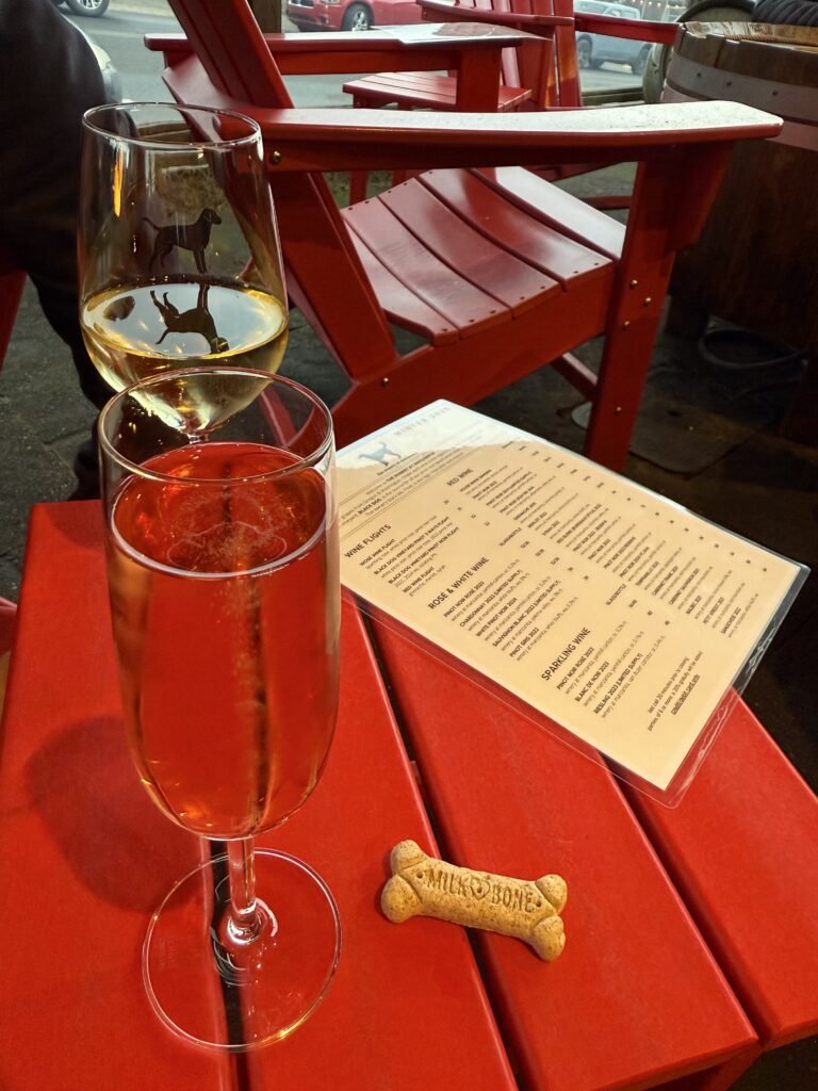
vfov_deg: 71.6
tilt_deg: -37.4
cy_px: 546
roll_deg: -6.9
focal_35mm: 24
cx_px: 409
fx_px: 756
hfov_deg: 56.8
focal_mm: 2.22
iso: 320
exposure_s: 1/60
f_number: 2.2
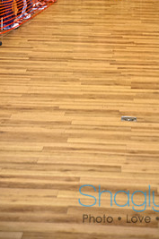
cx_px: 86
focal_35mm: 114
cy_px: 39
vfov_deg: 17.8
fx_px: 757
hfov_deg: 12.0
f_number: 2.8
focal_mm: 45
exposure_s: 1/60
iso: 200
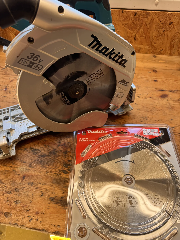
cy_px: 120
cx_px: 90
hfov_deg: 56.8
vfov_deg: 71.6
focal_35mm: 24
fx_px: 166
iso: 125
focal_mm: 6.76
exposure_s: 1/121
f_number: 1.78
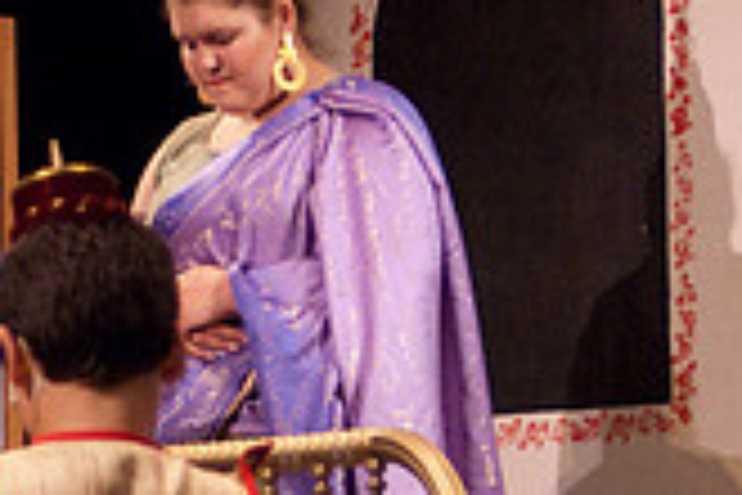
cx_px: 540
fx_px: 4349
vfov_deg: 6.5
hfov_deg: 9.7
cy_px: 526
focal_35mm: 211
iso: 1000
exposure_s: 1/80
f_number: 2.8
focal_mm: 40
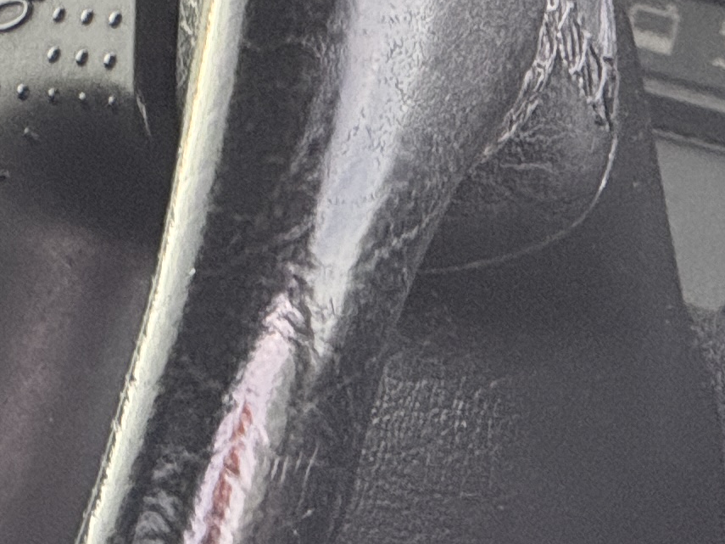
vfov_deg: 2.6
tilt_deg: -10.4
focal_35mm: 566
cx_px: 244
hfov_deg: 3.5
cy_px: 314
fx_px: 11853
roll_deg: -0.4
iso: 160
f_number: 2.8
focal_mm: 15.66
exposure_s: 1/99
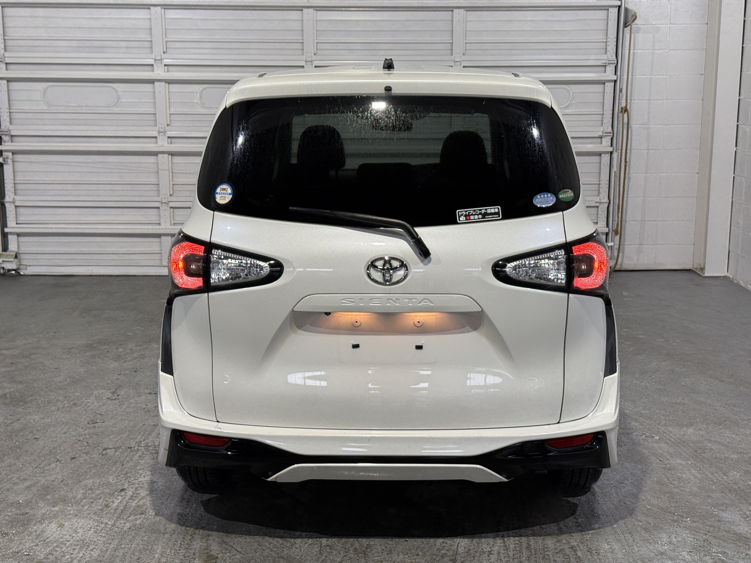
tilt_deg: -10.6
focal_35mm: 48
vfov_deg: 30.3
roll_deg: +0.2
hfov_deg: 39.7
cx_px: 376
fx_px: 1041
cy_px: 282
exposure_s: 1/60
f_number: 1.78
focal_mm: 6.76
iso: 64
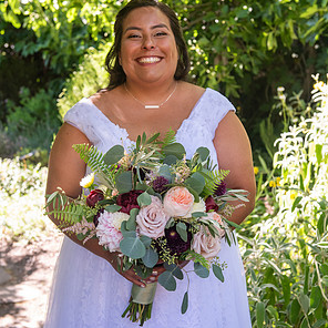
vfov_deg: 27.6
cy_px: 127
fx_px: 665
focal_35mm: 62
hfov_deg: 27.7
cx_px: 165
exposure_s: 1/250
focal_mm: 48
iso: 640
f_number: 4.5
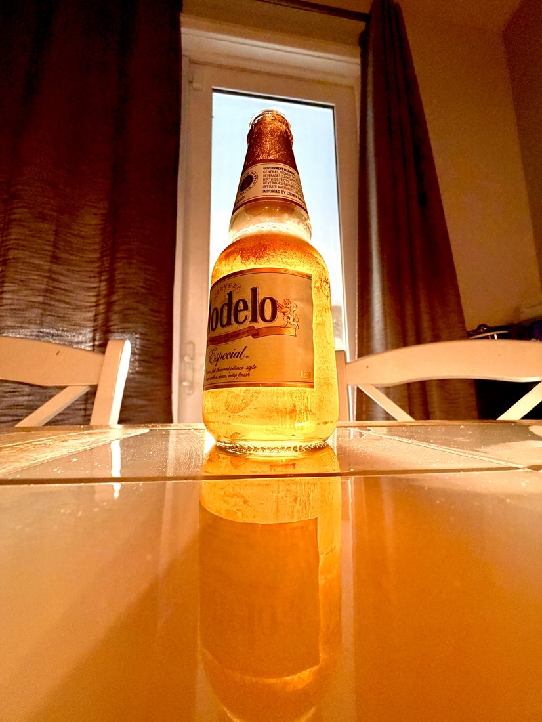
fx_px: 292
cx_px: 271
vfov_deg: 102.0
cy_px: 361
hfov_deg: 85.7
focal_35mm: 14
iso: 400
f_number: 2.2
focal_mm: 2.22
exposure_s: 1/60
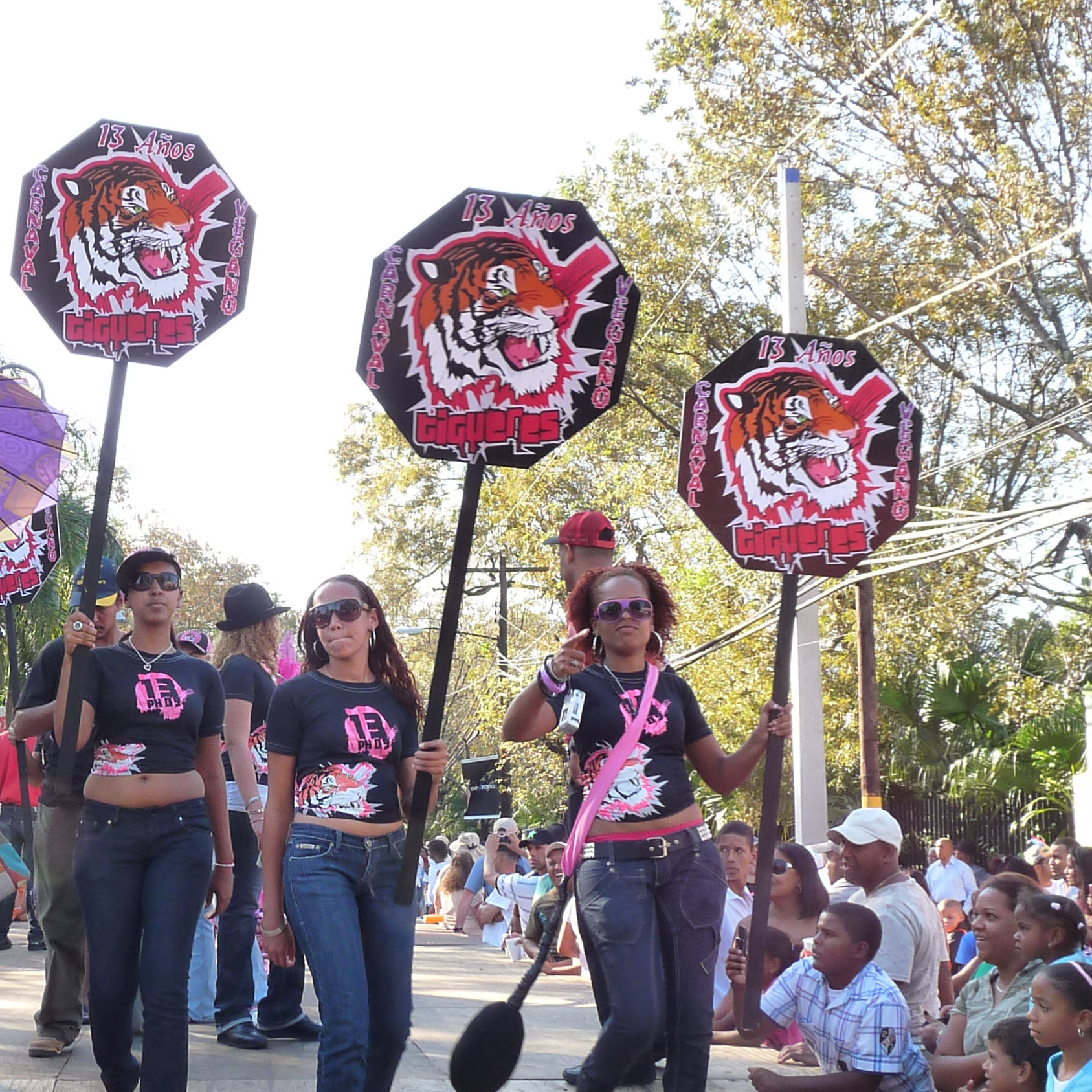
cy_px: 586
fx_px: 1963
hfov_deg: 30.6
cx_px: 284
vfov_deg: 31.1
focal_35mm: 55
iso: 160
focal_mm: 5
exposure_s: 1/100
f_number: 4
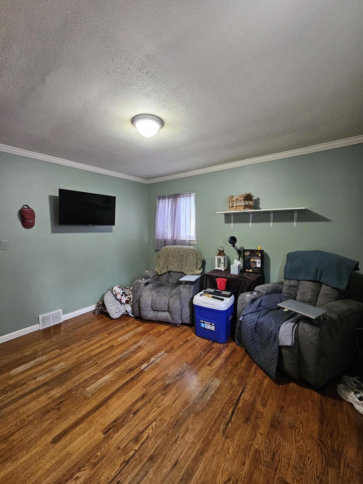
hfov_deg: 89.9
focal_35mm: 13
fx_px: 182
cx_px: 182
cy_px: 242
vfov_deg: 106.2
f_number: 2.2
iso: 320
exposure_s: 1/30
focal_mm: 2.2
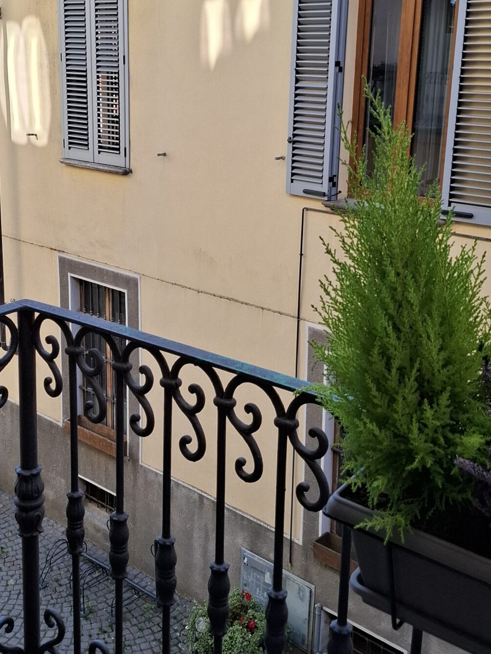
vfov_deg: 42.8
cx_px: 207
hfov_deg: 32.8
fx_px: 832
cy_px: 265
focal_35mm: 44
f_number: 1.8
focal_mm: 5.54
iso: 50
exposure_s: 1/333
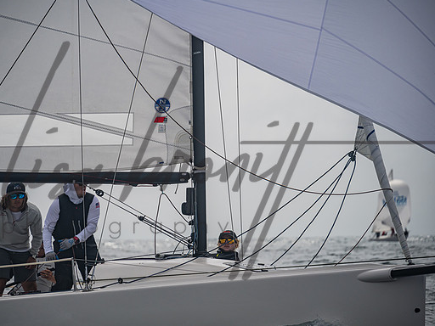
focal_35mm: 218
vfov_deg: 6.8
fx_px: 2739
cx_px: 191
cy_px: 163
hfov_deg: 9.1
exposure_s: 1/2000
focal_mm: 200
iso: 250
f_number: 6.3
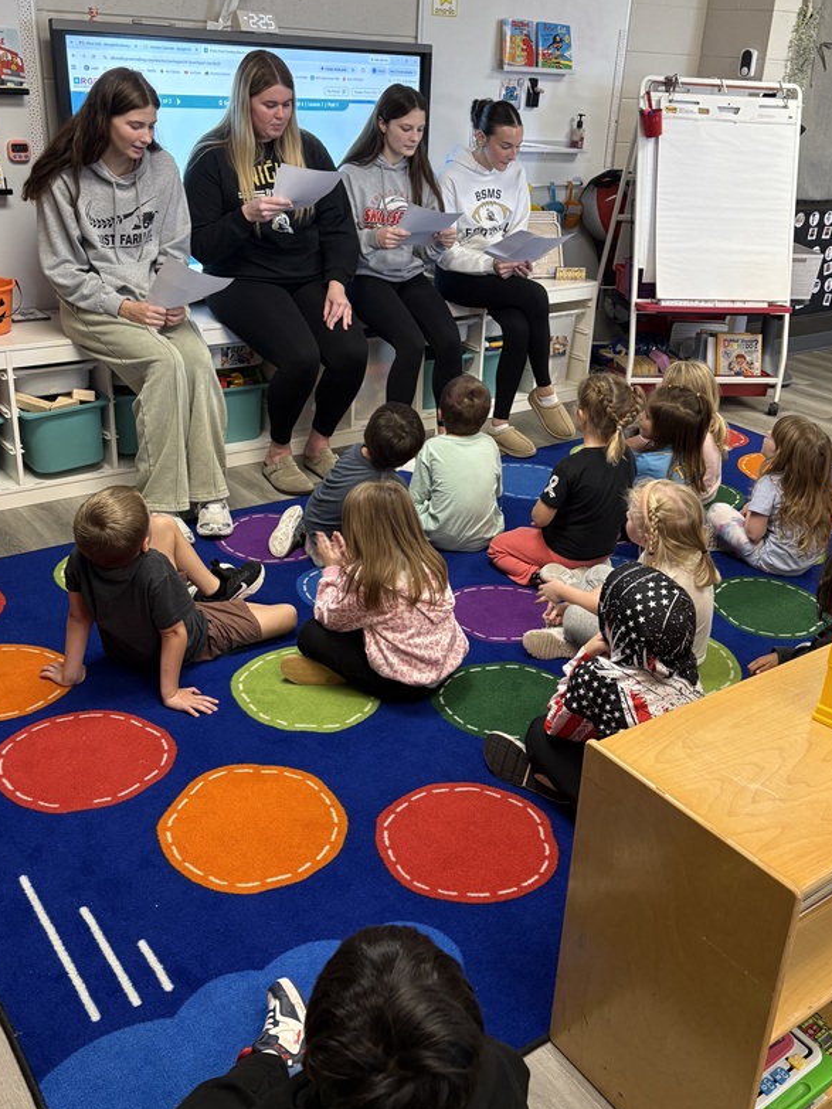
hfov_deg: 41.7
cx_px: 456
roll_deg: -3.9
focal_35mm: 34
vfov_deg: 54.0
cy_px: 537
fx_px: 1090
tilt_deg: -22.6
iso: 160
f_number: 1.6
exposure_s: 1/60
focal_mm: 5.96
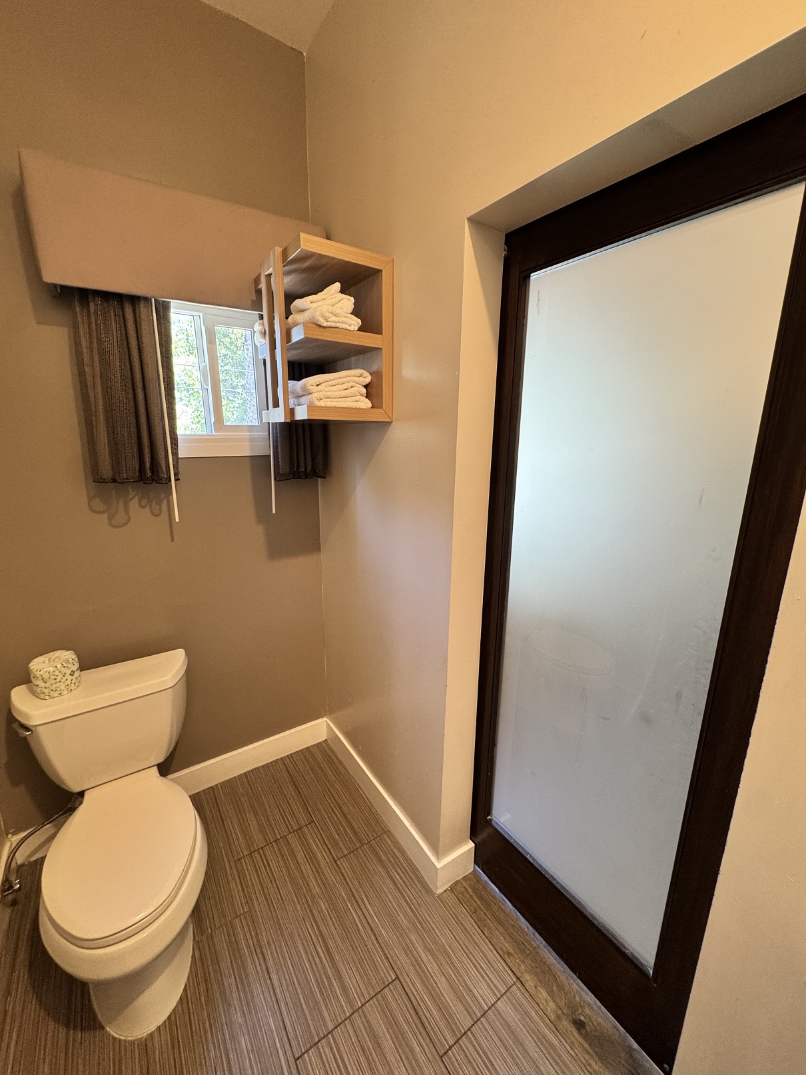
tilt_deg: -12.5
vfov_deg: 102.1
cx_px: 403
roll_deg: +0.4
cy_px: 538
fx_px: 435
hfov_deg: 85.7
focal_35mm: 14
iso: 200
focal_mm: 2.22
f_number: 2.2
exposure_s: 1/60
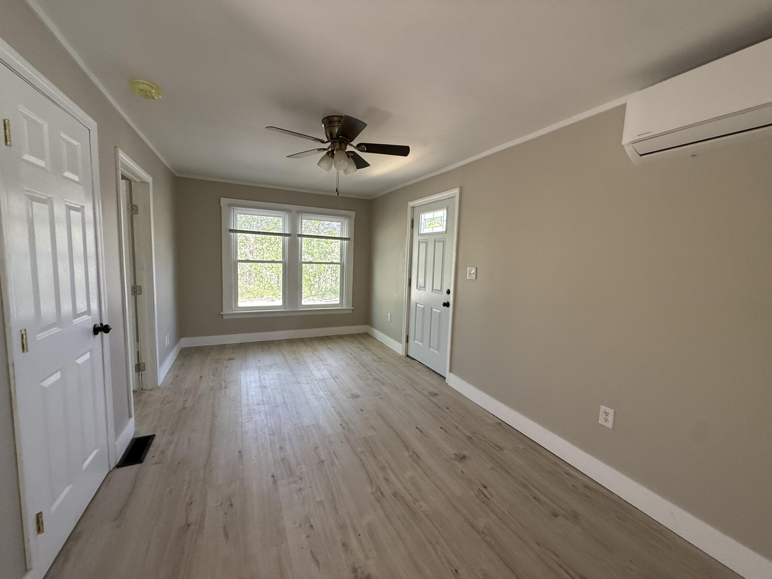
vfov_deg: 85.7
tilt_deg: -5.2
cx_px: 386
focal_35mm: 14
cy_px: 290
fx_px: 312
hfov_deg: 102.1
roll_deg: -2.2
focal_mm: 2.22
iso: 250
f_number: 2.2
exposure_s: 1/99
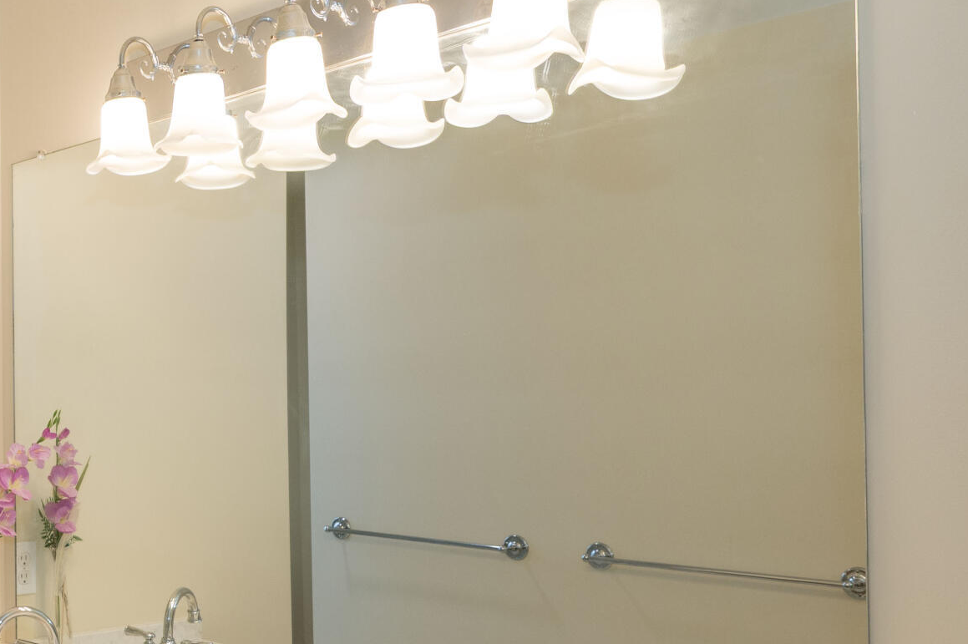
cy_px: 382
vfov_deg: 30.4
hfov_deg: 37.4
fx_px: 1182
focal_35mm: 44
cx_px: -94
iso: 400
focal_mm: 17
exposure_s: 1/60
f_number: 6.7
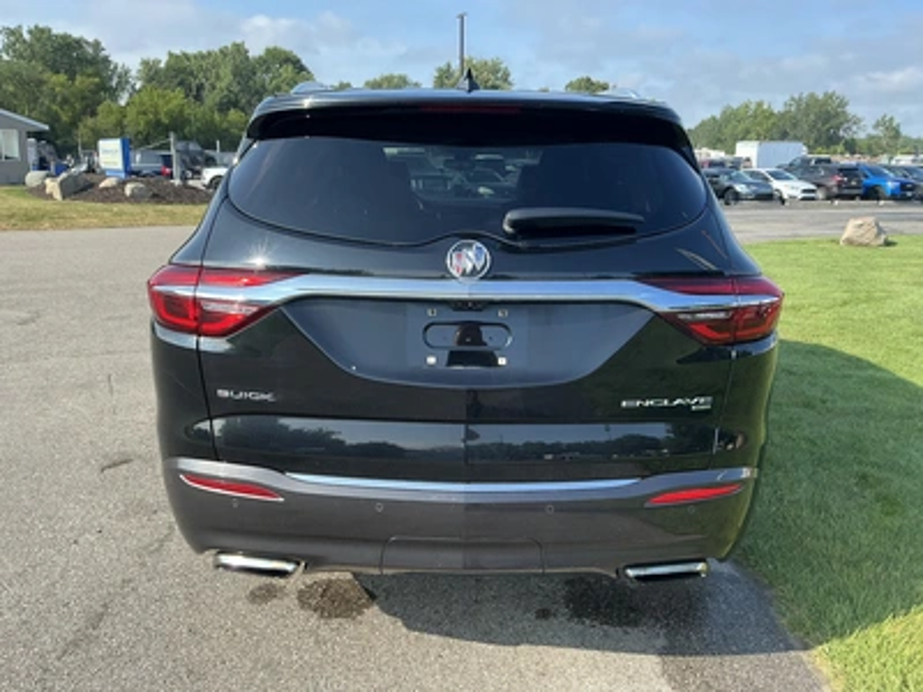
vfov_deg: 49.7
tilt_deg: -12.1
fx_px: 747
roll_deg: -1.5
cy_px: 346
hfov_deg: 63.4
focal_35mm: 28
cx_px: 462
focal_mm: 3
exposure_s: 1/606
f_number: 1.8
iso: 25
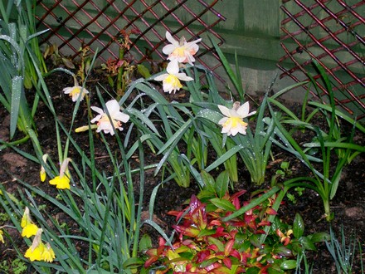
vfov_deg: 17.0
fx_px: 917
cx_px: 182
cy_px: 137
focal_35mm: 87
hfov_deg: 22.5
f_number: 4.3
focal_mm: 14.3
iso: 80
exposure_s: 1/109
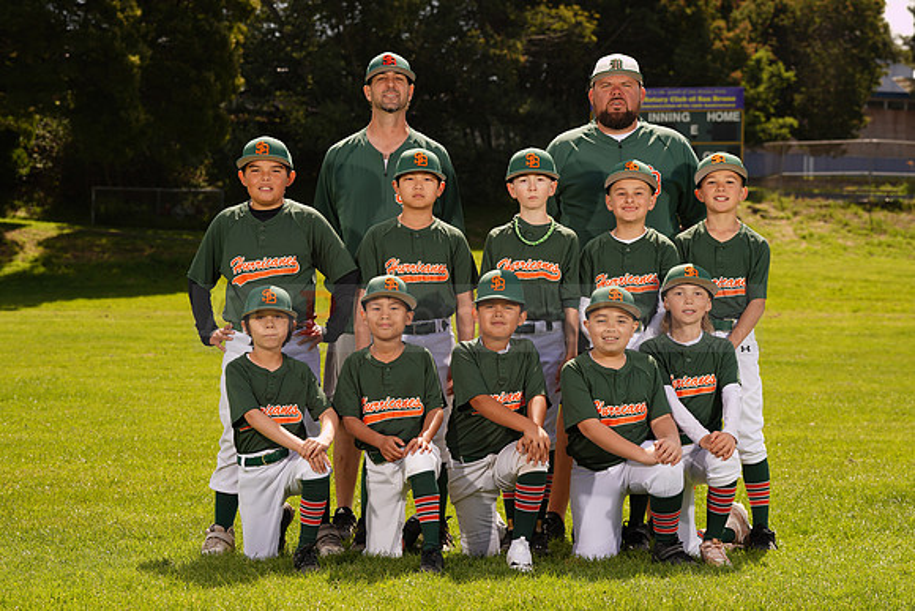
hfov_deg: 20.4
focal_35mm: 100
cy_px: 306
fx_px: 2542
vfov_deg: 13.7
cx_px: 458
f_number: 9
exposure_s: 1/160
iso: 80
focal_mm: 100
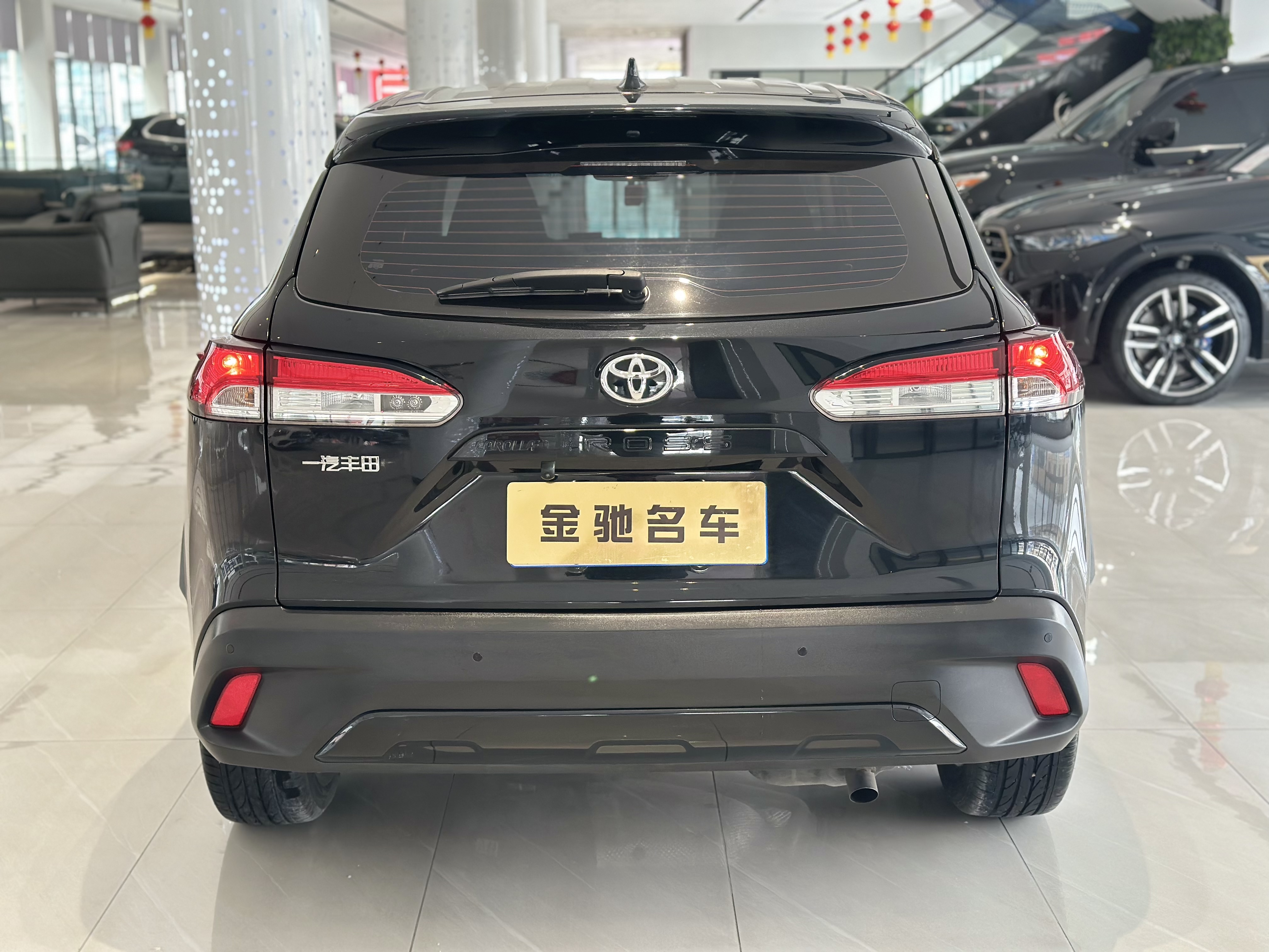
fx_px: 1760
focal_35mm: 48
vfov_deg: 30.3
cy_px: 476
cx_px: 634
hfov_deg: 39.7
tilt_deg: -10.2
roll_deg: +0.5
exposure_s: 1/60
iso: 125
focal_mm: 6.86
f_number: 1.78
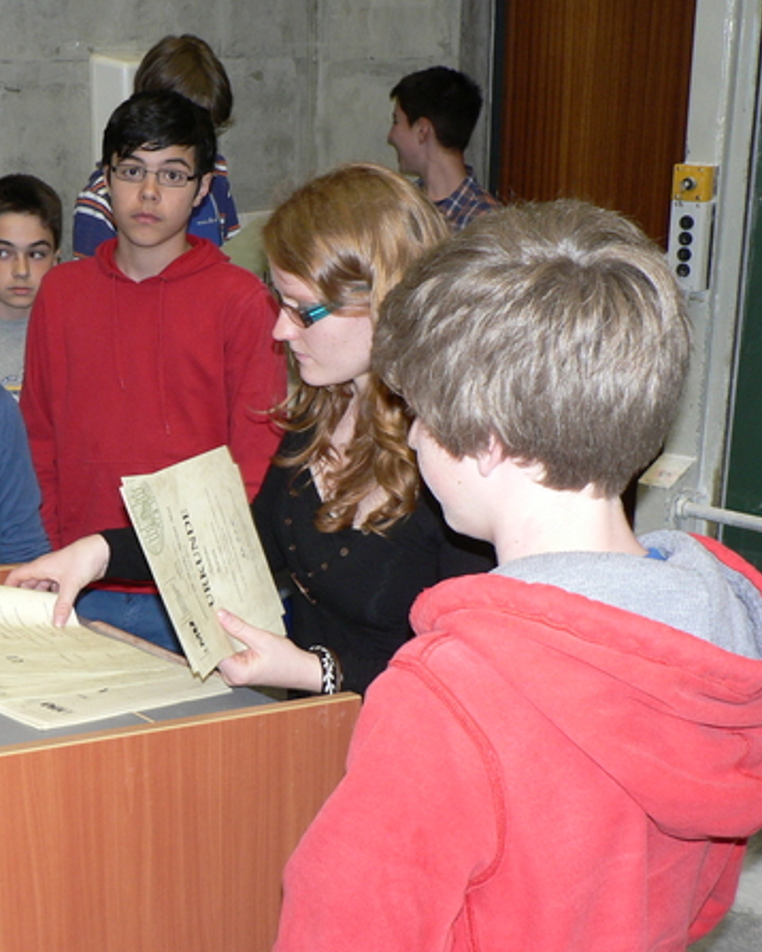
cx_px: 168
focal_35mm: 55
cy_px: 475
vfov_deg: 34.1
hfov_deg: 27.2
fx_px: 1549
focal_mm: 6.9
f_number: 2.8
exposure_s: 1/60
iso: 200
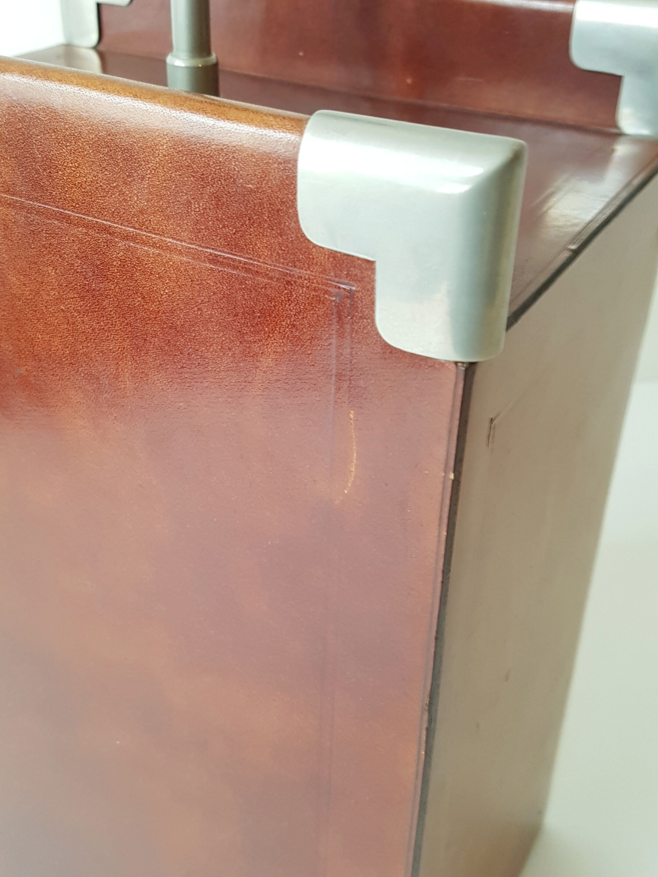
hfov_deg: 53.1
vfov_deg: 67.3
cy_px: 438
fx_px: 659
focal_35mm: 26
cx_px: 329
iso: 160
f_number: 1.7
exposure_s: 1/33
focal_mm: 4.2
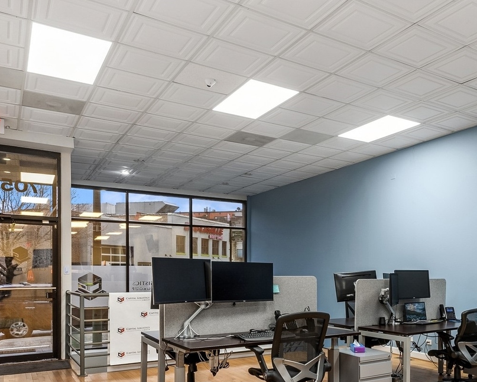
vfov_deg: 44.9
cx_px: 370
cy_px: 264
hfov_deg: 52.6
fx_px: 452
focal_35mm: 32
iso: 320
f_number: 8
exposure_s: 1/20
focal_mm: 17
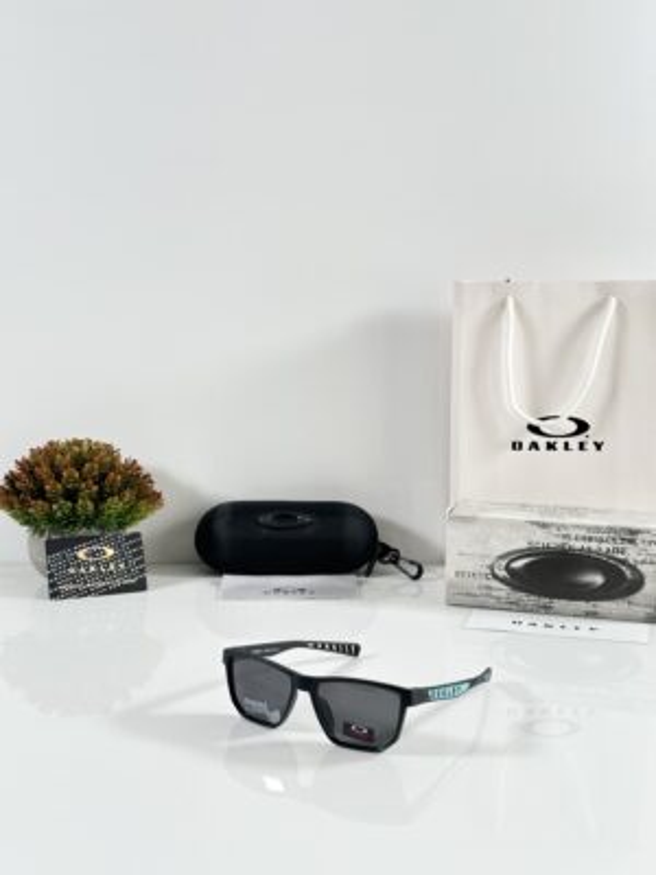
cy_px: 438
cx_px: 328
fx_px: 1213
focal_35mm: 48
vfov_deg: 39.7
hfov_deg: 30.3
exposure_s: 1/99
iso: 80
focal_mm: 6.86
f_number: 1.78
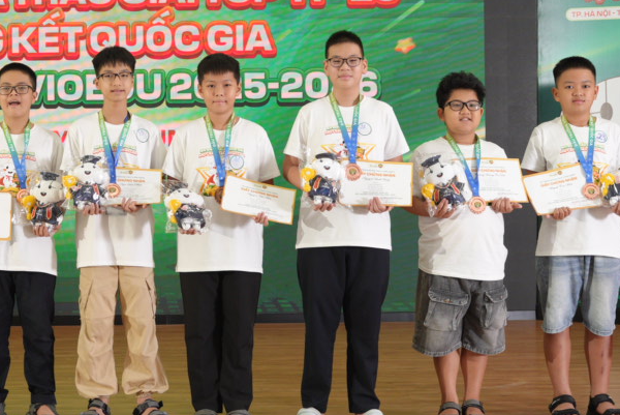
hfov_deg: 20.1
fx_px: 1709
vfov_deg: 13.8
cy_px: 148
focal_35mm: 99
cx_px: 39
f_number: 3.5
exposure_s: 1/250
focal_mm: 36.8
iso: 640
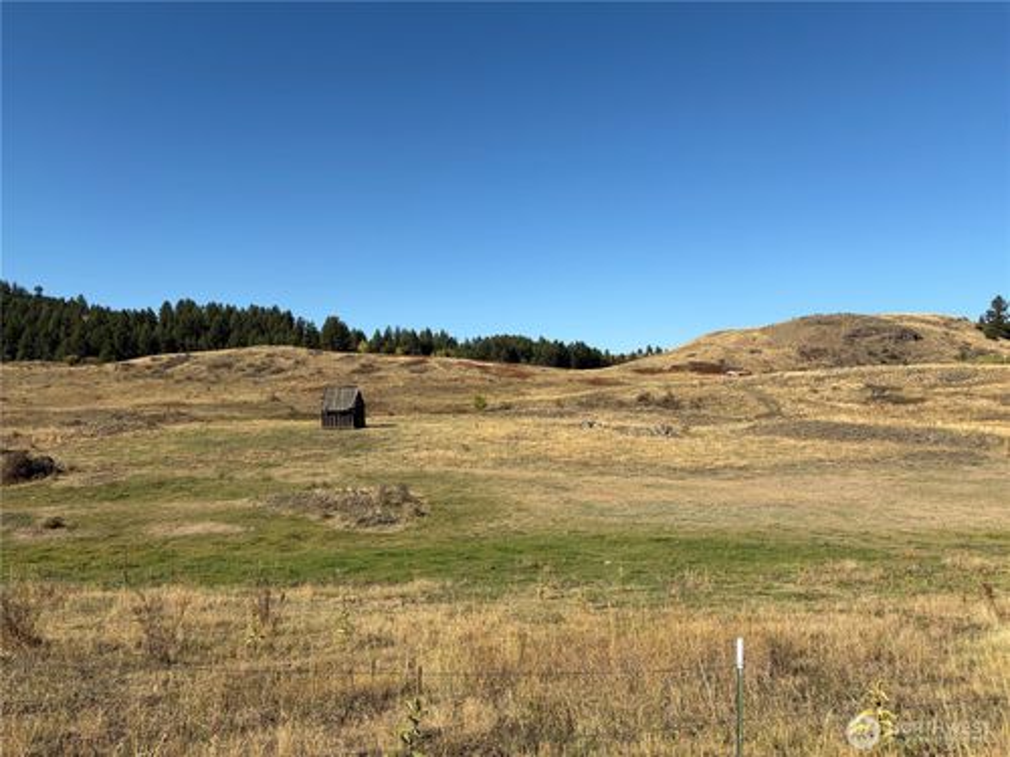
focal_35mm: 26
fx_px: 759
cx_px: 505
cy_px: 378
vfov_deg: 53.1
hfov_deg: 67.3
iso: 50
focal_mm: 5.96
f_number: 1.6
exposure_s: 1/4065
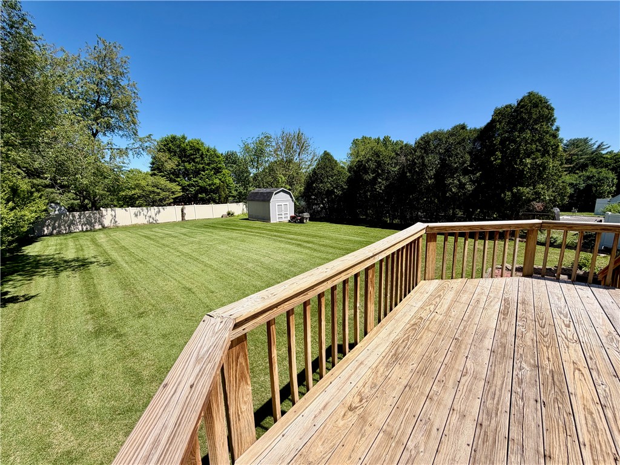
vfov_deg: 85.7
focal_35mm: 14
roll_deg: +1.5
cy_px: 232
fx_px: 251
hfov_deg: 102.1
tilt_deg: -10.8
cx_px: 310
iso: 20
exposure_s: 1/779
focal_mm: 2.22
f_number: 2.2
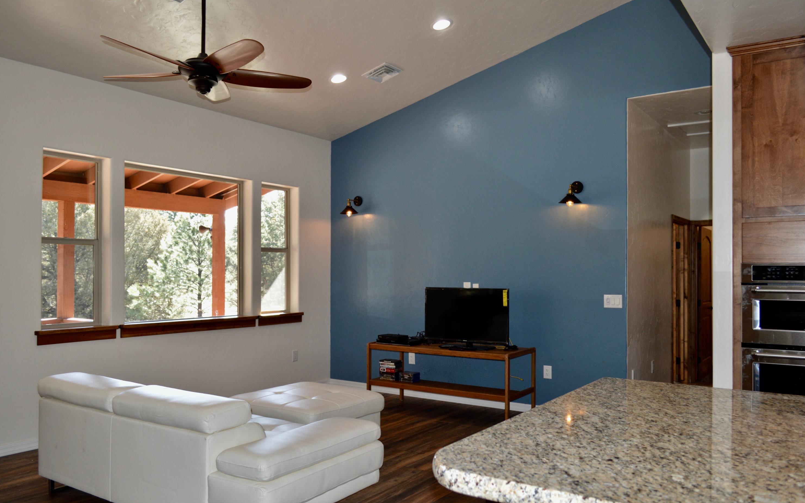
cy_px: 265
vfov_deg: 44.5
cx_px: 400
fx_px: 614
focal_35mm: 28
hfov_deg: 66.5
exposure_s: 1/100
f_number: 4
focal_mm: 18
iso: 400
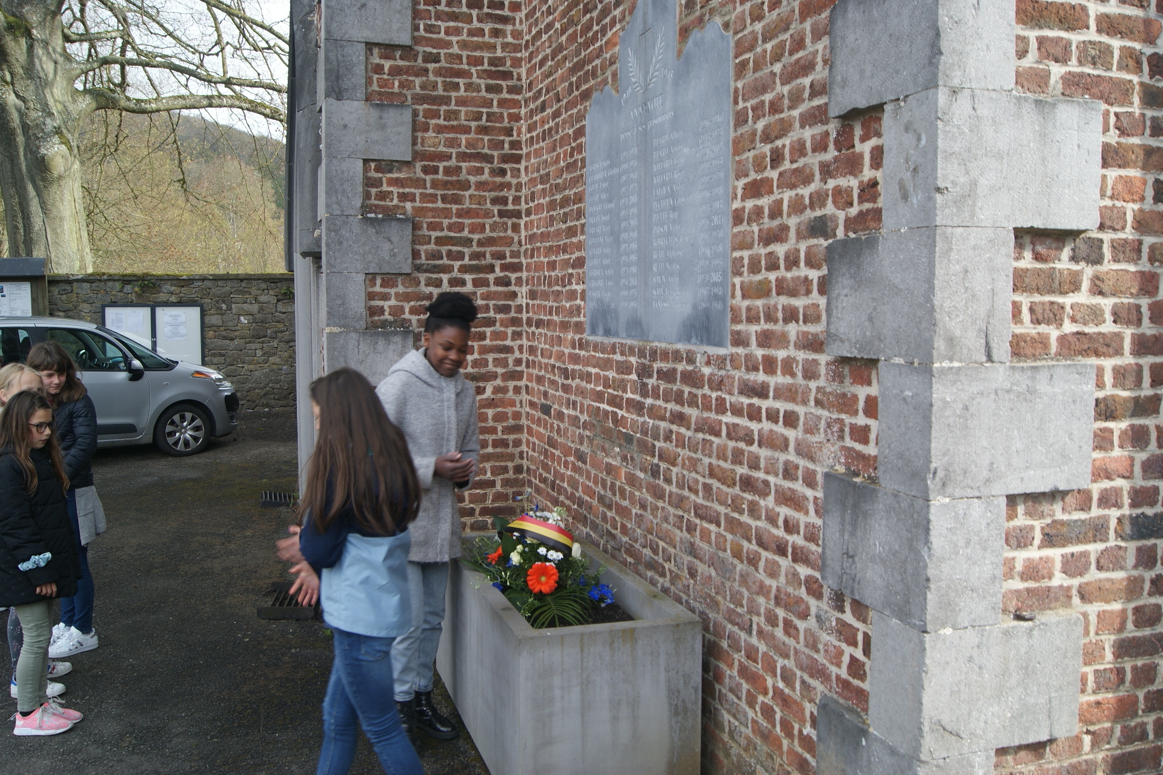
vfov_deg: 40.0
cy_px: 388
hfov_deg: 57.2
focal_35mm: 33
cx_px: 582
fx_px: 1066
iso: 100
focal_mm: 22
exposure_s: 1/60
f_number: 6.3
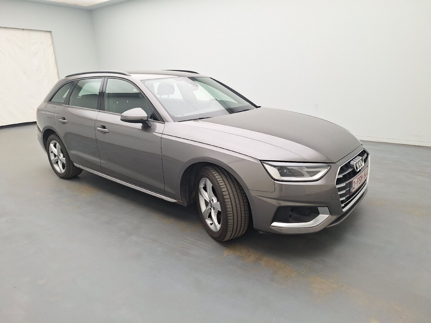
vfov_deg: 58.9
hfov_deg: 73.9
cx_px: 216
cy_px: 162
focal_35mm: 23
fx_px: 286
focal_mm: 5.54
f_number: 1.8
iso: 40
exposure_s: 1/50
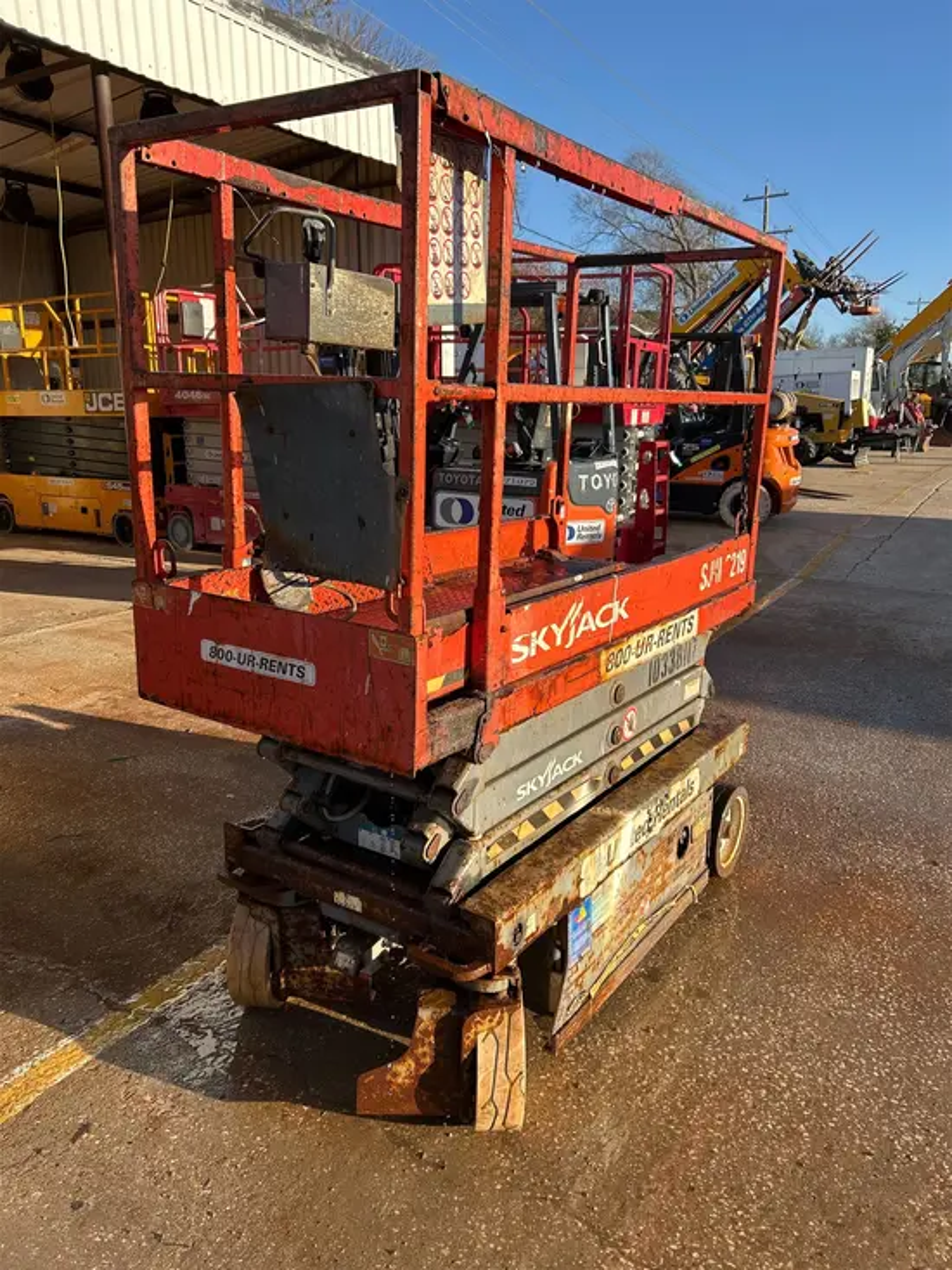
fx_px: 953
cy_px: 635
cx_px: 476
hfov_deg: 53.1
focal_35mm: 26
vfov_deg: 67.3
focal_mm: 5.7
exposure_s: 1/1531
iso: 50
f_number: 1.5
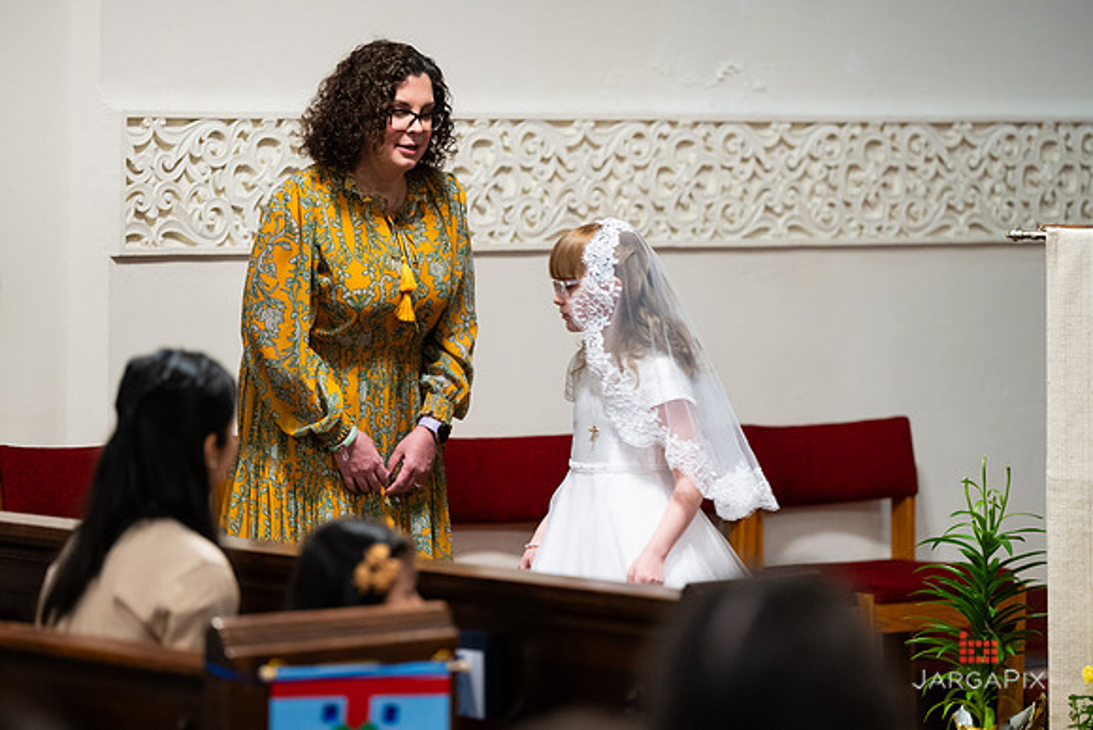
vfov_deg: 8.2
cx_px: 566
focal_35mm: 168
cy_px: 378
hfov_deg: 12.3
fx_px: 5089
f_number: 3.2
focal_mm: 160
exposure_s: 1/160
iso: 3200
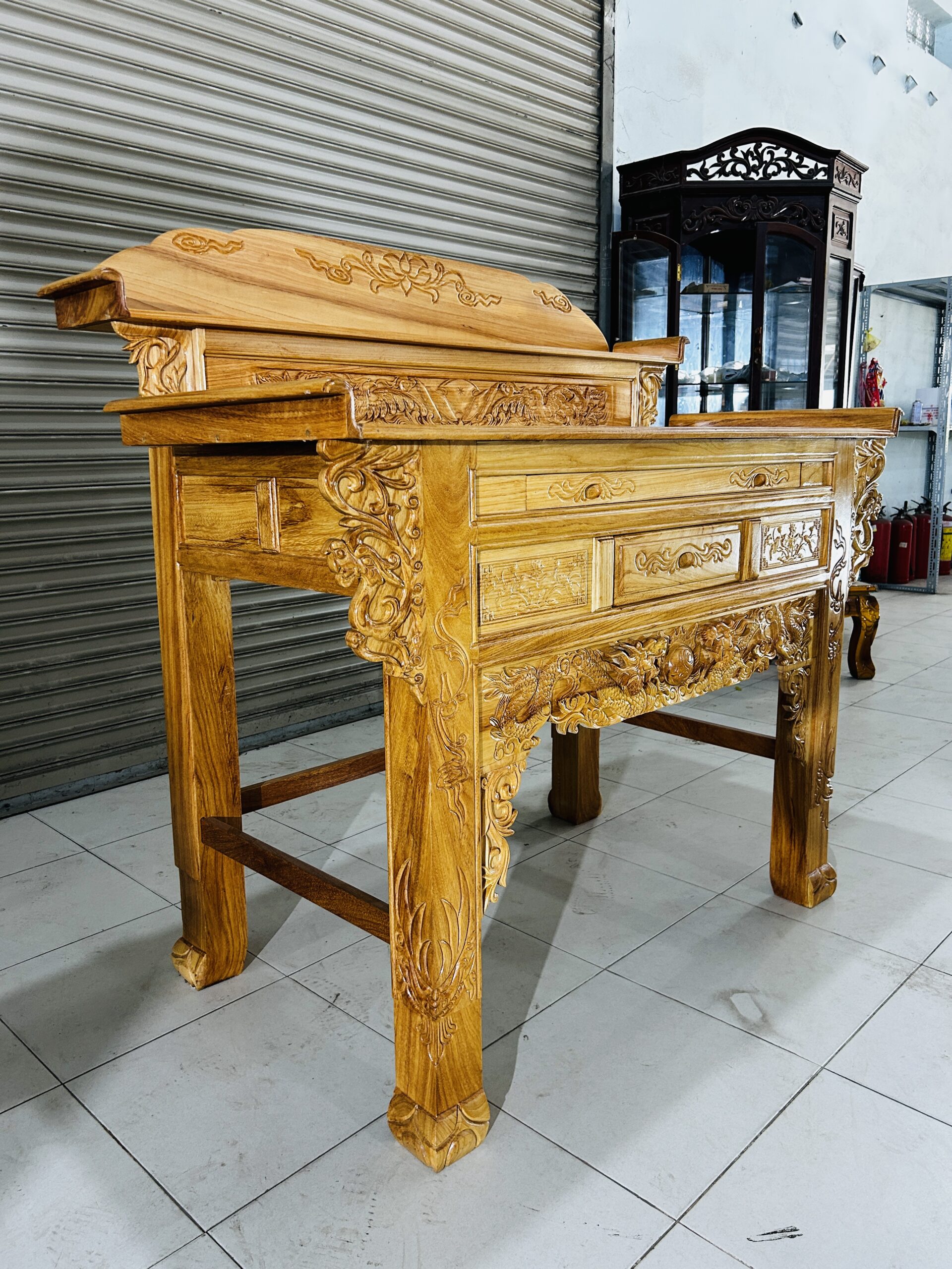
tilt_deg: -11.5
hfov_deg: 53.1
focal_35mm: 26
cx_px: 476
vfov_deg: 67.3
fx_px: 953
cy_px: 634
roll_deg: +0.4
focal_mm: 5.7
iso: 125
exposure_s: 1/60
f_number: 1.5
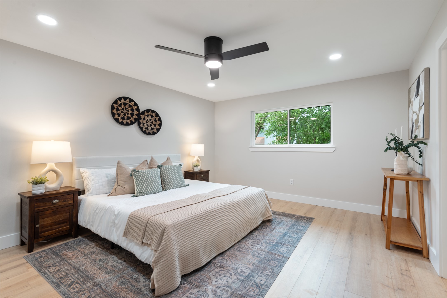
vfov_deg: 73.8
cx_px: 224
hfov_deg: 96.7
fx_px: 199
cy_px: 149
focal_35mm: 16
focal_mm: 16
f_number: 8
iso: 400
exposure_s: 1/6
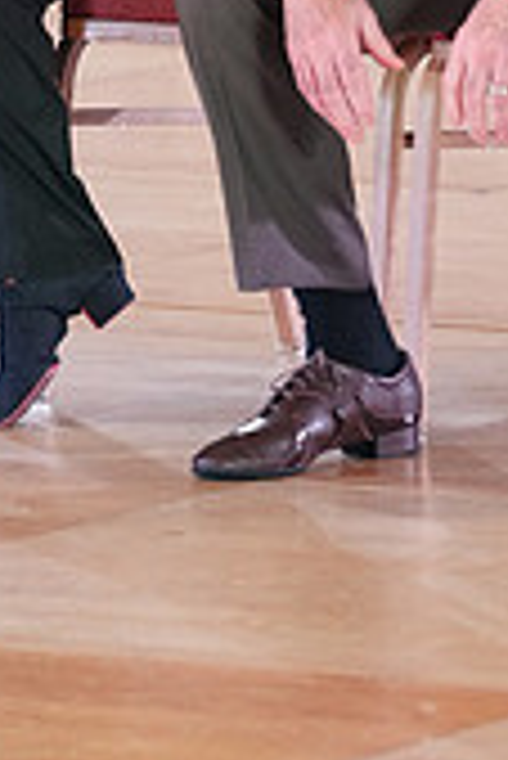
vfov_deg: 3.0
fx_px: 14468
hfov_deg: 2.0
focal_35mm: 685
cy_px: -270
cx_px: 335
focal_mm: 200
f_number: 2.8
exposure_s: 1/500
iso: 2500
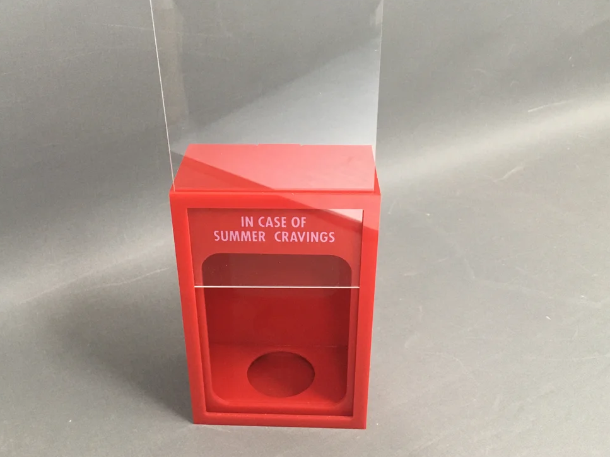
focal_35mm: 36
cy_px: 199
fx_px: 634
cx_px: 271
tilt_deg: -27.3
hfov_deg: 51.3
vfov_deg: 39.6
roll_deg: +0.2
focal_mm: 4.15
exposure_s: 1/33
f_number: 2.2
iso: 160
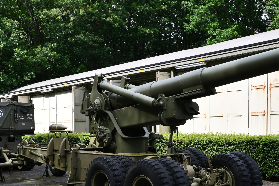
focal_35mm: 53
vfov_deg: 25.4
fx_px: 411
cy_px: 126
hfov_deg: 37.5
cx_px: 151
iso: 125
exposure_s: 1/200
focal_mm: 26
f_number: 7.1
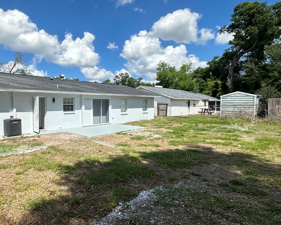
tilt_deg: -1.6
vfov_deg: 65.5
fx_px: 175
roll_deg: +0.4
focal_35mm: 21
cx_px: 77
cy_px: 111
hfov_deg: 73.2
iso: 50
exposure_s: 1/2212
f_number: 2.2
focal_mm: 2.22
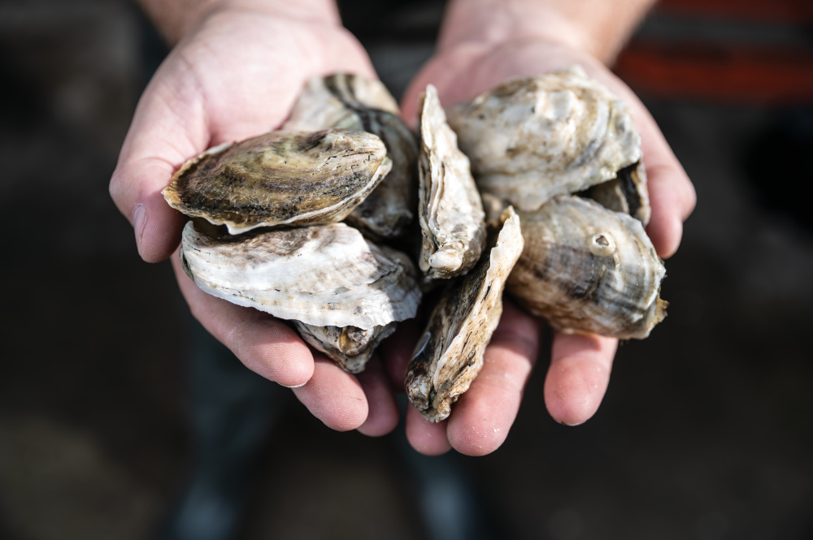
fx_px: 948
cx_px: 406
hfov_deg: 46.4
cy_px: 270
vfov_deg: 31.8
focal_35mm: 42
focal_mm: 42
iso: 50
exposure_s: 1/320
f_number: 2.8
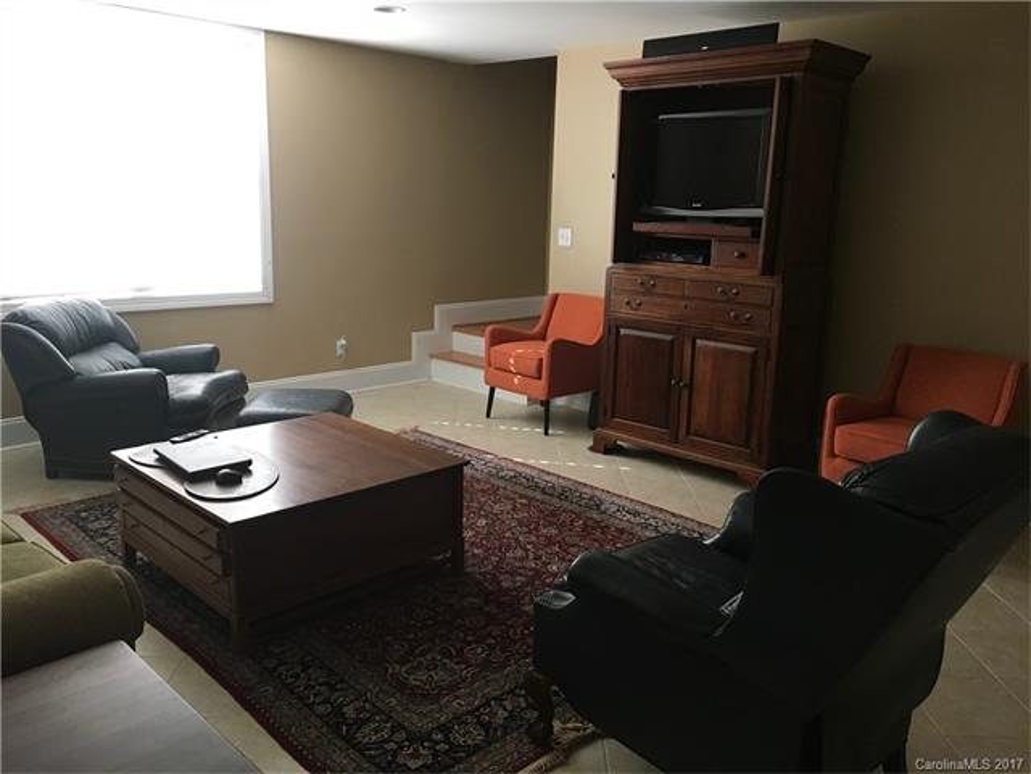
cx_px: 516
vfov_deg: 48.2
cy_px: 387
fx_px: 864
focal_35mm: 29
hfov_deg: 61.7
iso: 100
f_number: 2.2
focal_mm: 4.15
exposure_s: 1/30
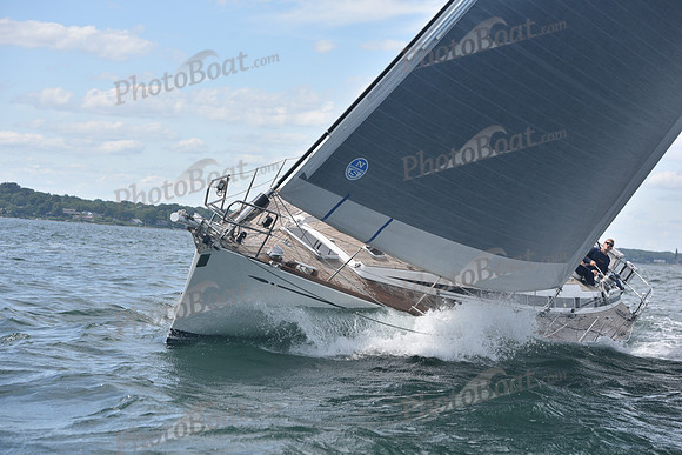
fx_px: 1743
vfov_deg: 14.9
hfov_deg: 22.1
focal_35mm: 92
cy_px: 228
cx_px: 341
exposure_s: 1/800
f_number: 5.6
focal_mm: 92
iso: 320
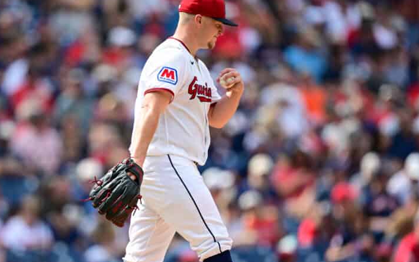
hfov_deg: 3.6
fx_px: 6735
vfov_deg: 2.2
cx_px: 136
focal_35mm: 590
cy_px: 179
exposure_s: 1/6400
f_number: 2.8
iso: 500
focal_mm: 400
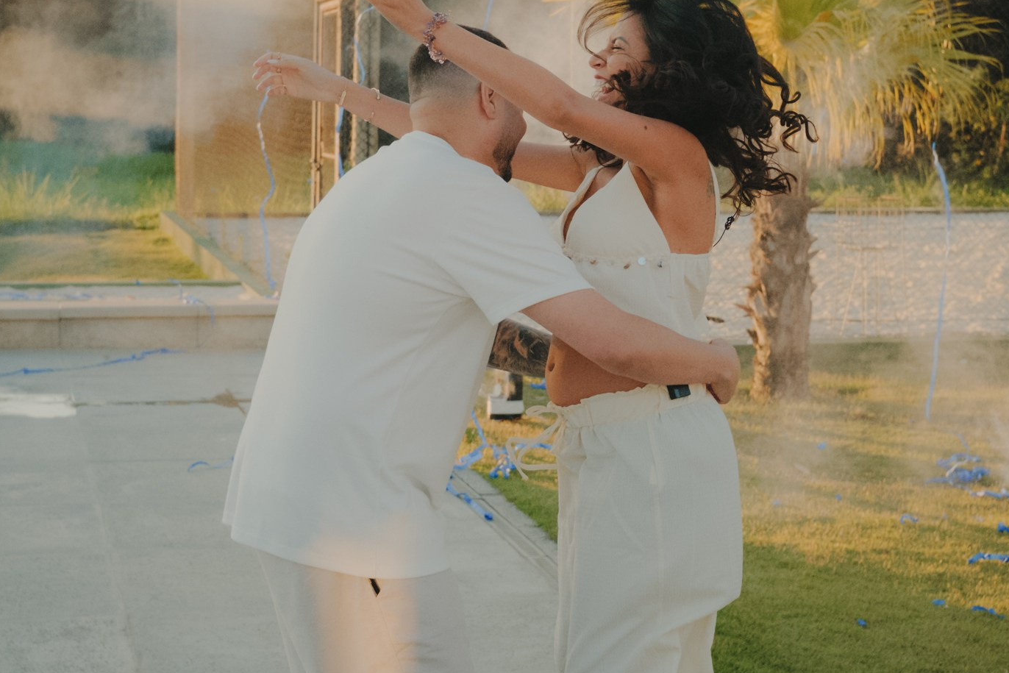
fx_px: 1934
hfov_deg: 29.2
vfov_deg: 19.7
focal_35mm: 69
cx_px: 486
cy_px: 229
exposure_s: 1/3200
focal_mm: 27
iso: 4000
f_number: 4.5
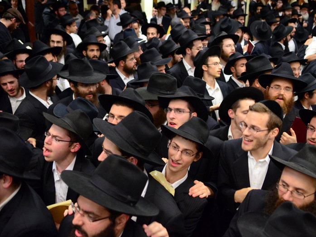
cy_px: 120
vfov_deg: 33.6
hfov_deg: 43.7
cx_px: 181
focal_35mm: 43
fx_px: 393
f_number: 2.8
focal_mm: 26
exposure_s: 1/160
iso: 2000
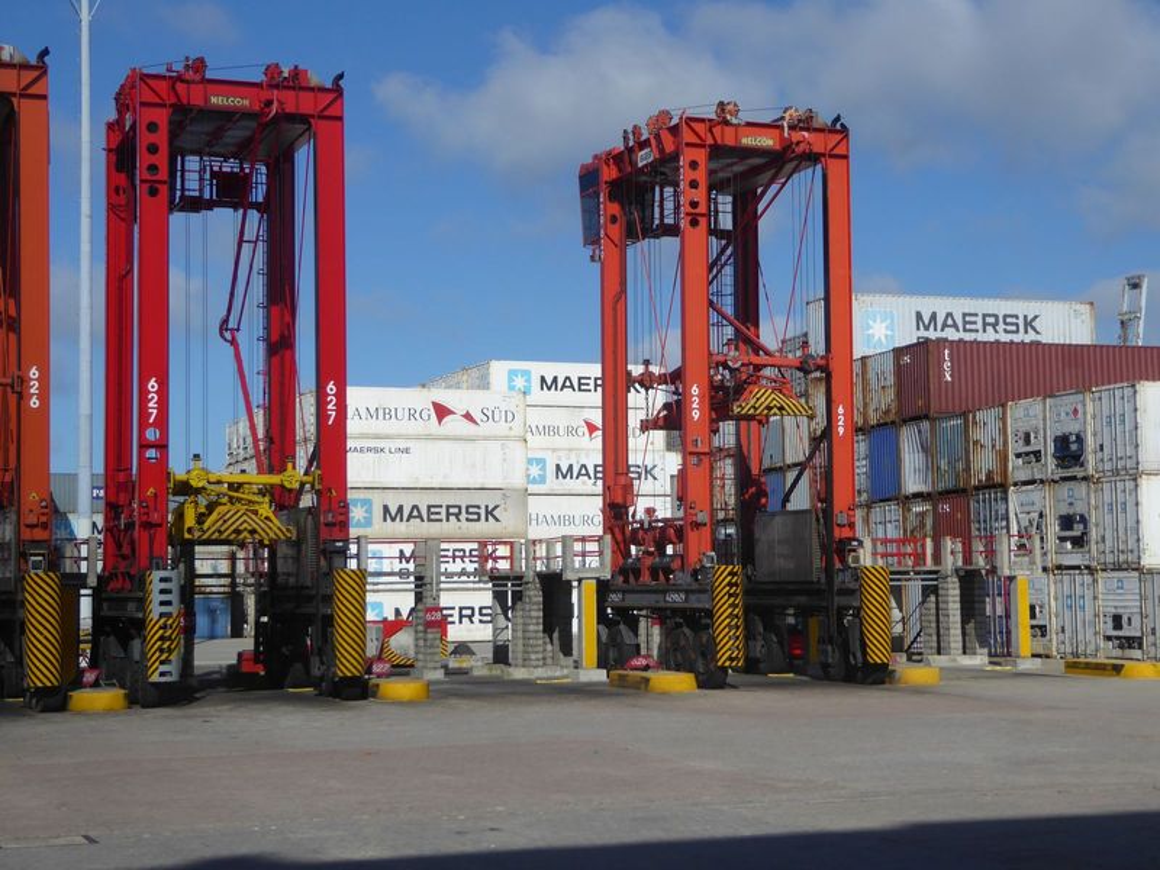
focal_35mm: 65
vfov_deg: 22.6
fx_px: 2178
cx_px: 580
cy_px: 435
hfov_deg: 29.8
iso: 80
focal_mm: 10.9
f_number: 4.3
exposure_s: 1/1000
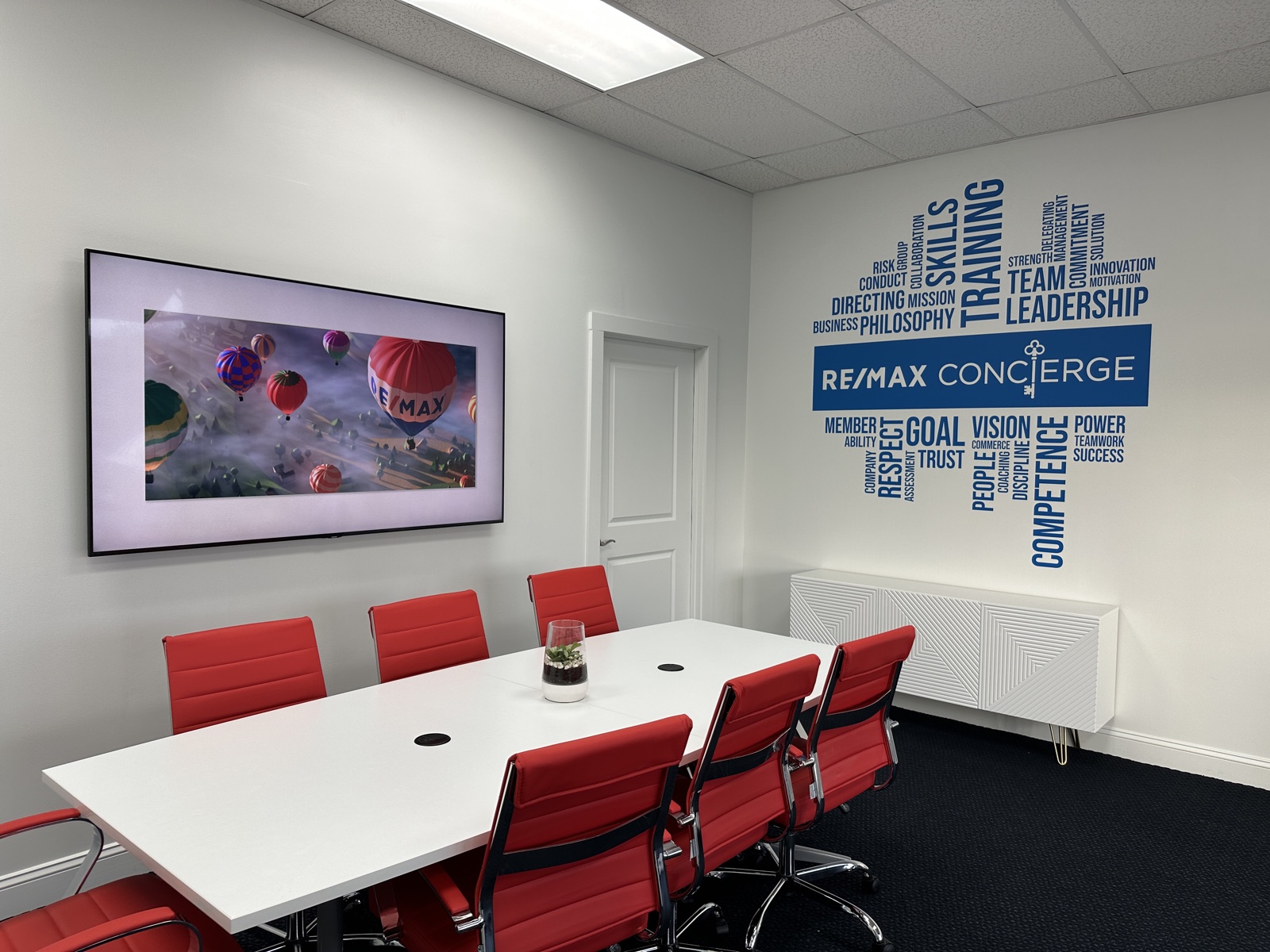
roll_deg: -0.8
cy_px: 476
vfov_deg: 56.8
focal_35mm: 24
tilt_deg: -3.2
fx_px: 881
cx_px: 635
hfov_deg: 71.6
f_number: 1.78
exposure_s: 1/156
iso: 64
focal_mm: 6.86
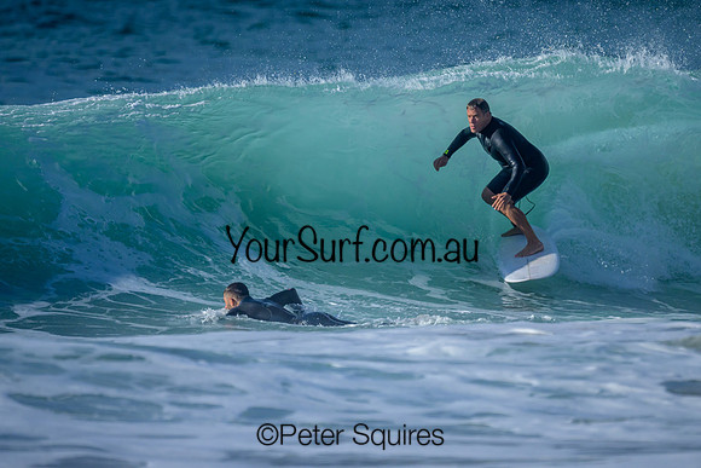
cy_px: 281
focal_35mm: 1093
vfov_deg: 1.3
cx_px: 372
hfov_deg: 1.9
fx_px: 21291
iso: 640
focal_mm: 800
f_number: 6.3
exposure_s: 1/4000
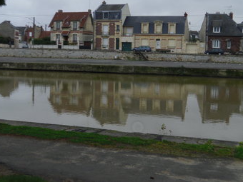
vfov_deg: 27.5
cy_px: 76
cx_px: 134
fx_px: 372
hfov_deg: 36.1
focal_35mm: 53
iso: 100
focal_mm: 8.4
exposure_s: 1/50
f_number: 4.6
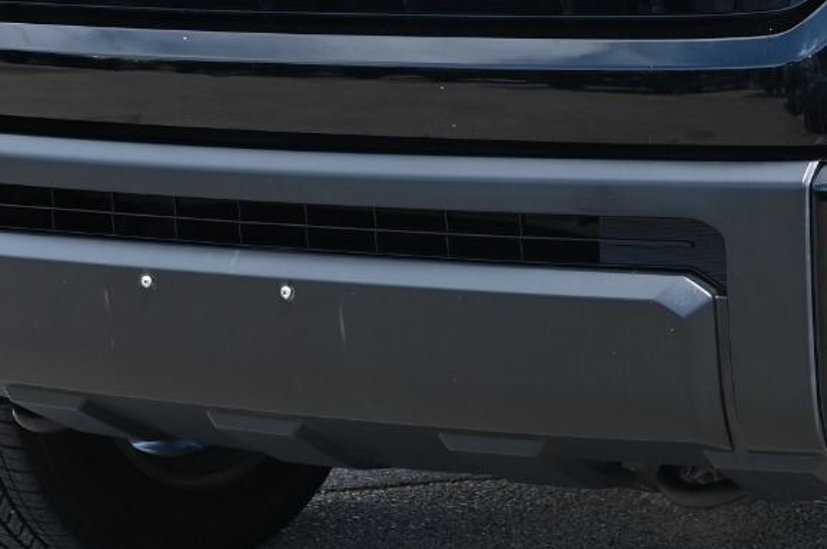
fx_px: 2822
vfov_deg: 11.0
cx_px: 813
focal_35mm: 123
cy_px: 19
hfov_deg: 16.4
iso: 160
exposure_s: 1/250
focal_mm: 37
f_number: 5.6
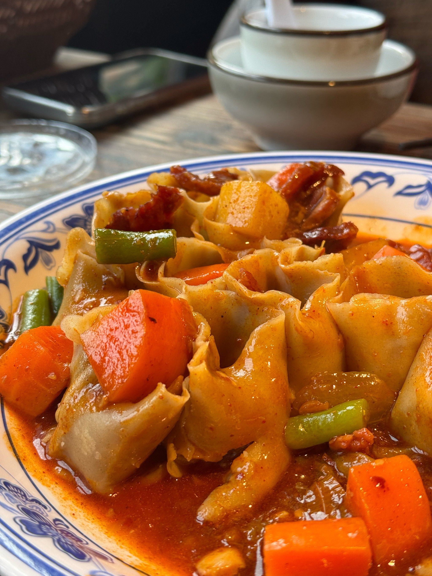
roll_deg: -0.3
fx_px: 799
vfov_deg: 39.7
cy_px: 288
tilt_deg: -29.3
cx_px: 216
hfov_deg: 30.3
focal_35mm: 48
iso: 80
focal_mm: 6.76
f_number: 1.78
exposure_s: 1/163
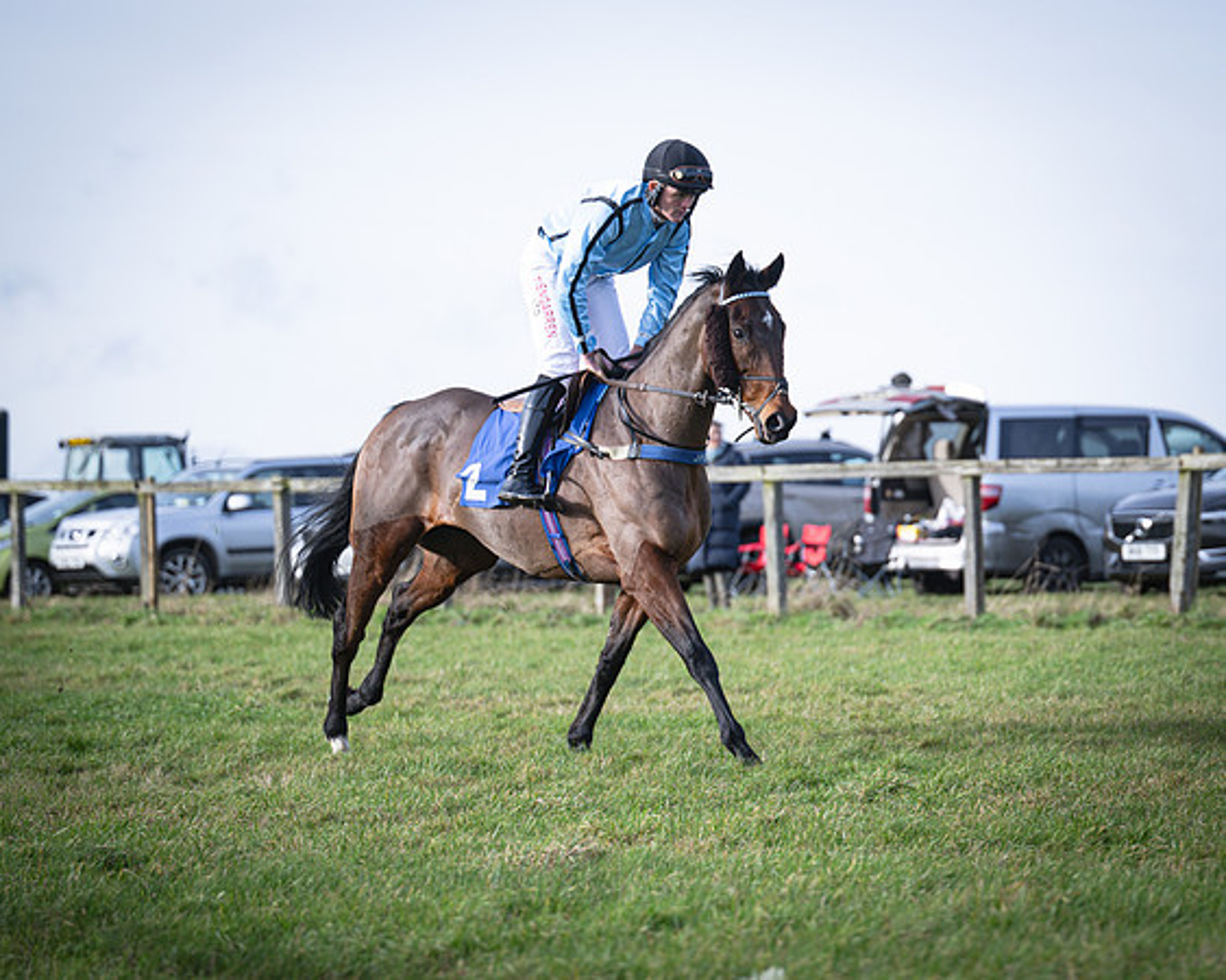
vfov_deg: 9.3
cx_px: 736
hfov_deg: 11.6
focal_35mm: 166
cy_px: 490
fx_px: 6008
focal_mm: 98
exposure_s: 1/1000
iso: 125
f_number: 2.8
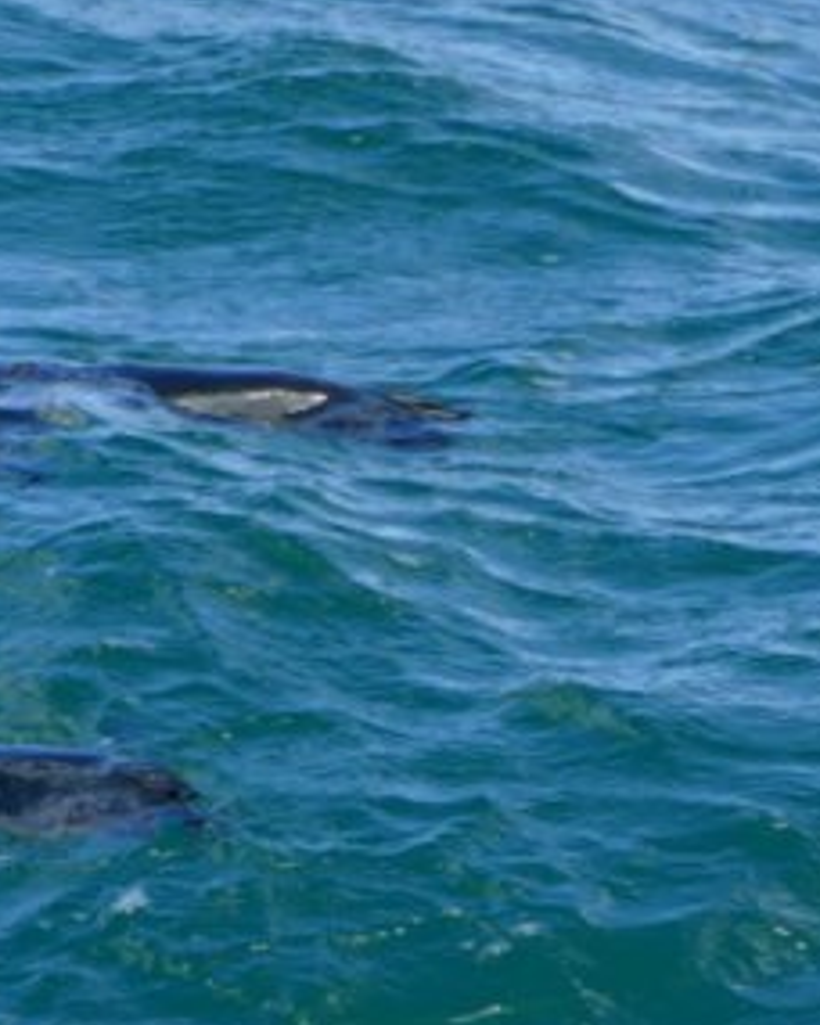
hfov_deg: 1.8
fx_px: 25695
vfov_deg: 2.3
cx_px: -32
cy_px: 559
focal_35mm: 847
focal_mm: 146
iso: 125
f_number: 4
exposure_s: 1/640
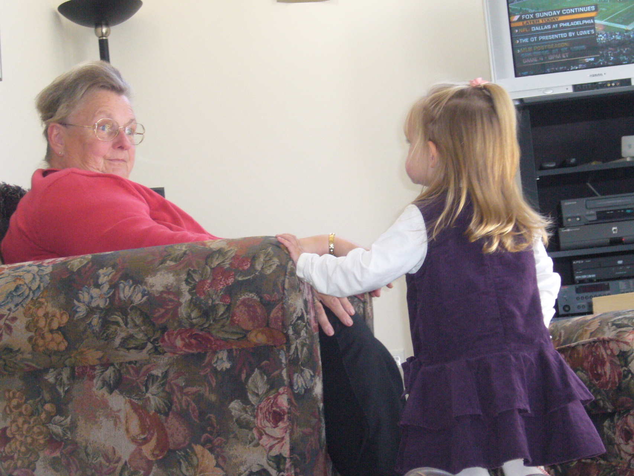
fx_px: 1539
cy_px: 238
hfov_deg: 23.3
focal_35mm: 84
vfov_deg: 17.6
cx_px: 317
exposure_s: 1/60
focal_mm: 13.9
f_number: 4.4
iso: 400
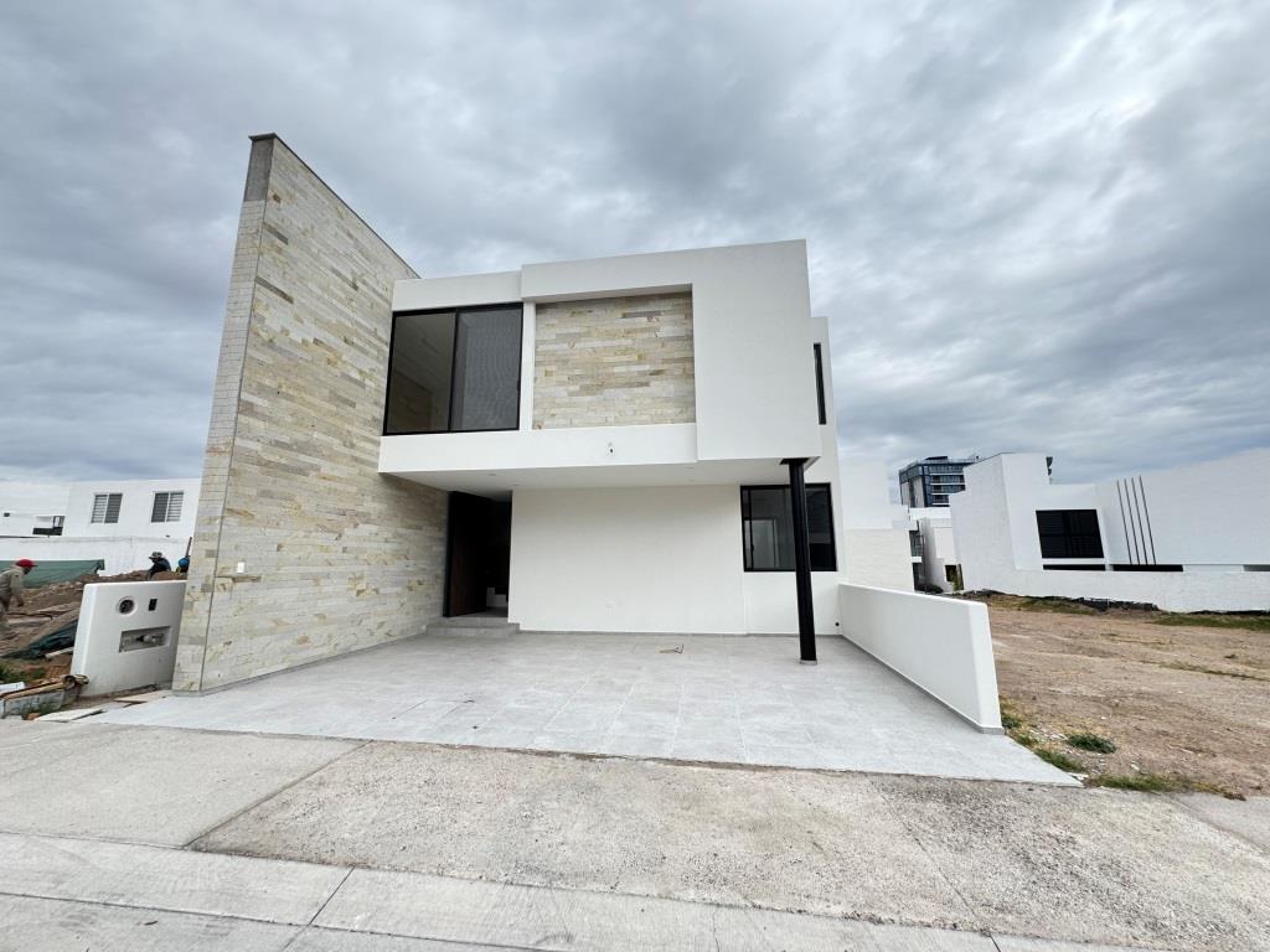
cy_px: 476
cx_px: 635
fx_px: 514
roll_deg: +0.3
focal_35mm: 14
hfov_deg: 102.1
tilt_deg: +10.2
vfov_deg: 85.7
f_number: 2.2
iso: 50
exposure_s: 1/625
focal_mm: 2.22
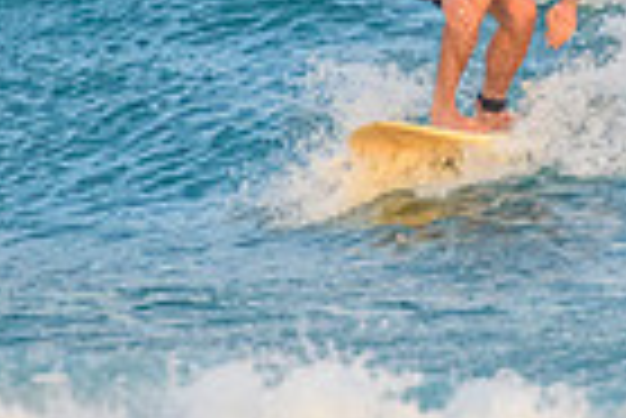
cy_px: -146
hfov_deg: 0.8
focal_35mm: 2562
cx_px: 621
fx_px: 44596
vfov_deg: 0.5
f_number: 5.6
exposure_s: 1/1000
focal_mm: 400
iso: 1400
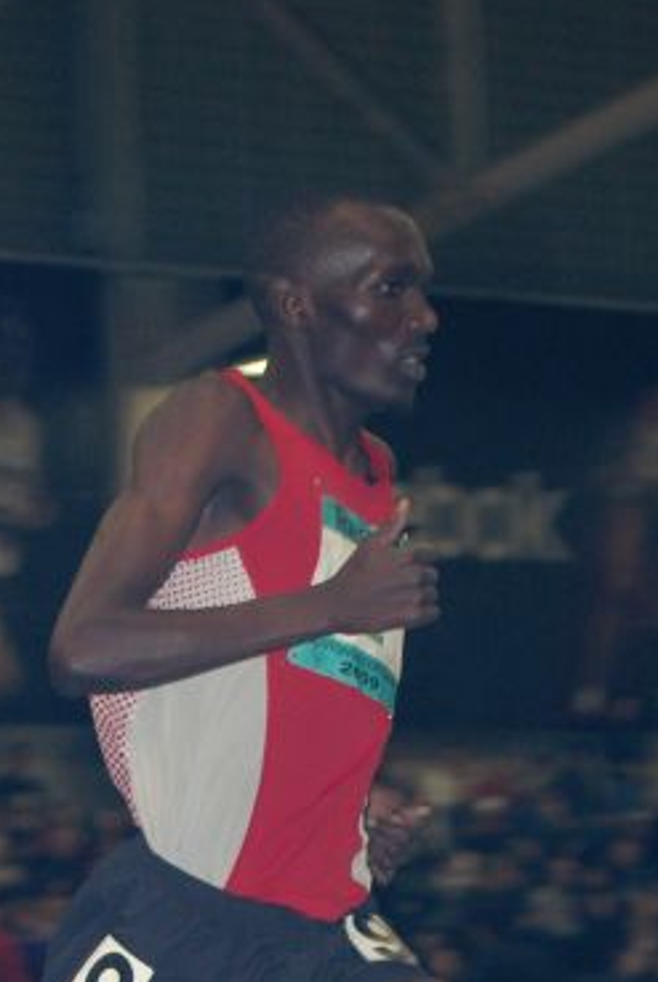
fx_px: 6481
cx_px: 272
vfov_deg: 8.6
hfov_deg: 5.8
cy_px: 870
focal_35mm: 237
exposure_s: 1/125
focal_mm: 73
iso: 800
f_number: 6.3
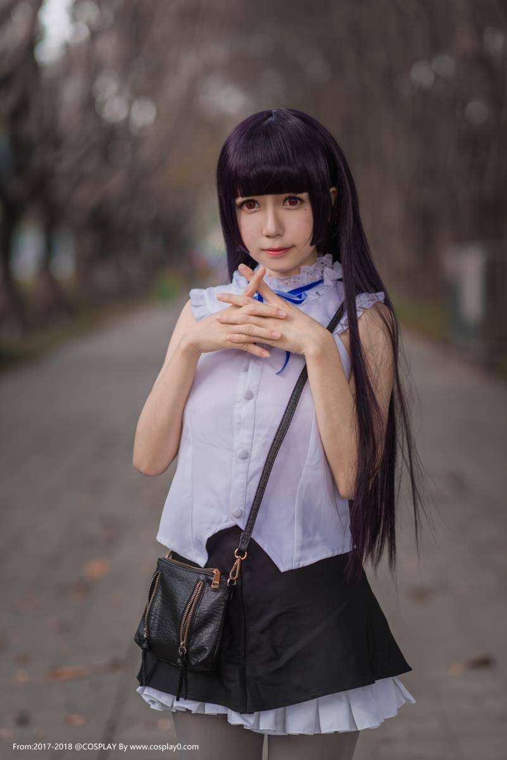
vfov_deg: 23.9
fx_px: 1794
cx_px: 254
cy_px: 380
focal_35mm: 85
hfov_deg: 16.1
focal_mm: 85
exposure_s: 1/200
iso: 200
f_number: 2
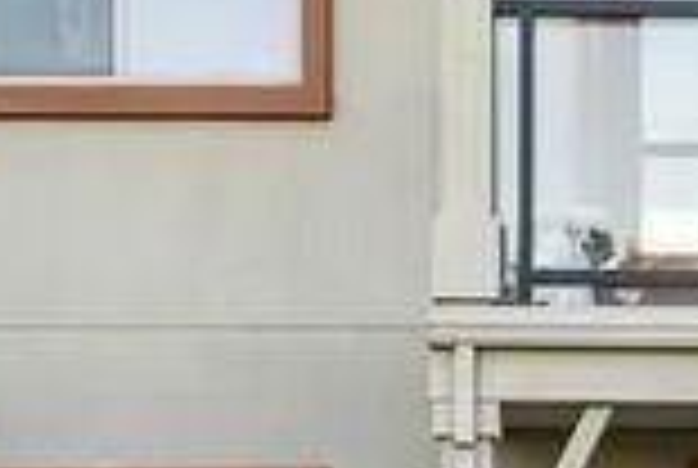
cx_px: 802
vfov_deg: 11.8
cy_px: 2
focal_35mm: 115
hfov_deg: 17.0
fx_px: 2240
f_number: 7.1
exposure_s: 1/60
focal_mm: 17.5
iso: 400
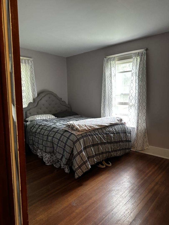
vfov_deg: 71.6
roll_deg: +0.7
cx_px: 84
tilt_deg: -5.5
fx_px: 156
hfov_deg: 56.8
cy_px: 112
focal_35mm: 24
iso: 400
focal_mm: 6.86
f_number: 1.78
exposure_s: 1/60
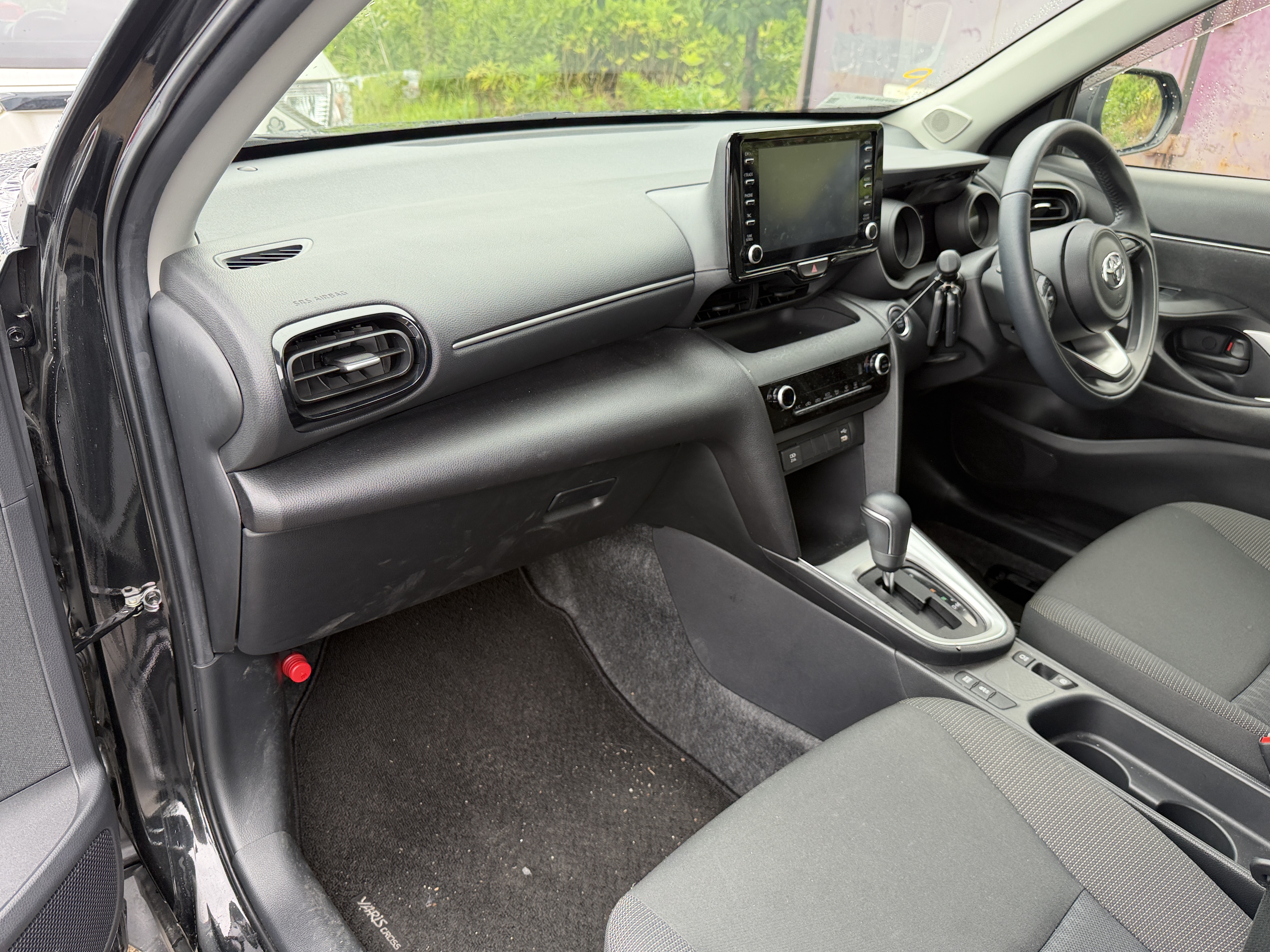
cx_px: 640
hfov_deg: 69.4
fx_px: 917
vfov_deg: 54.9
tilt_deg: -24.9
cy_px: 459
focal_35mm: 25
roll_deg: -2.3
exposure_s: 1/196
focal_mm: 6.76
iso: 100
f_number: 1.78
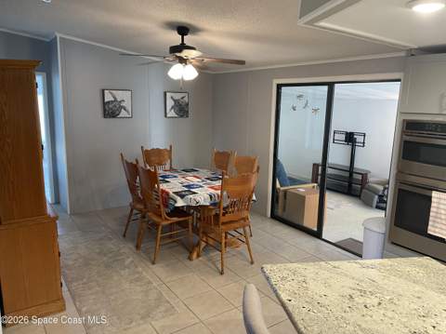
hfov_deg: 67.4
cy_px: 167
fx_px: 335
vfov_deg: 53.0
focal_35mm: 26
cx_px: 223
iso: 160
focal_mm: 4.2
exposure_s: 1/60
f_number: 1.6
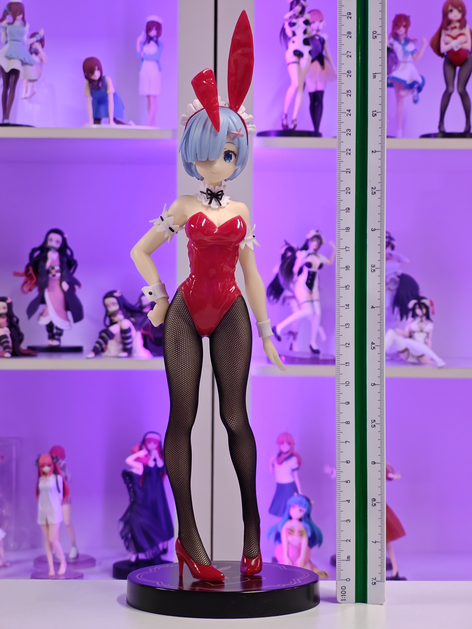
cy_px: 314
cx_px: 236
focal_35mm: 80
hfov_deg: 18.4
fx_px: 1454
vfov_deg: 24.4
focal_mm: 7.48
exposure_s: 1/25
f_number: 2.4
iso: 800
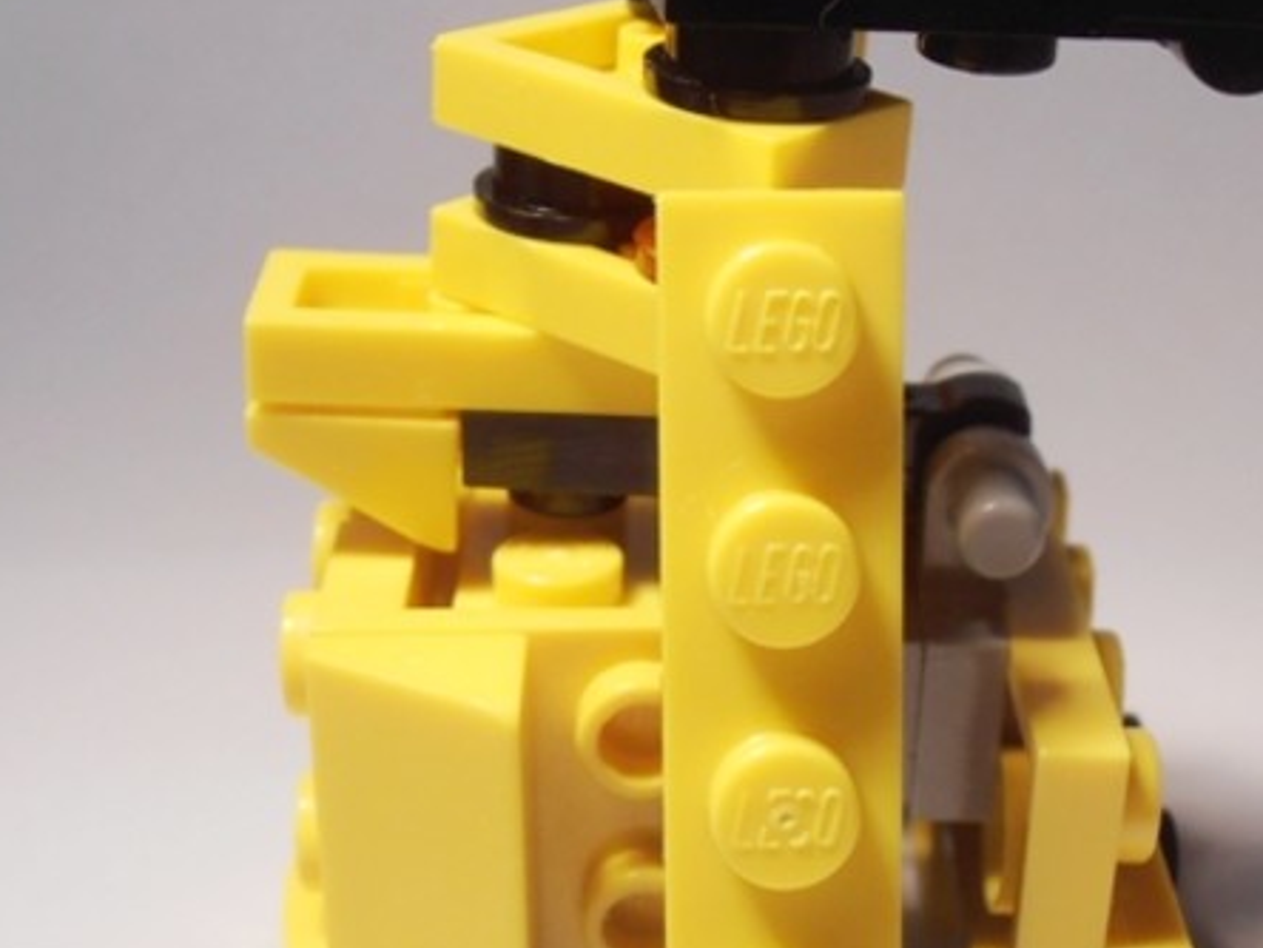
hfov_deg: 25.9
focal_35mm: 75
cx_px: 771
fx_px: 2736
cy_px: 608
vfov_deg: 19.6
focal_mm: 6.61
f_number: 3.9
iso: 80
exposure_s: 1/100
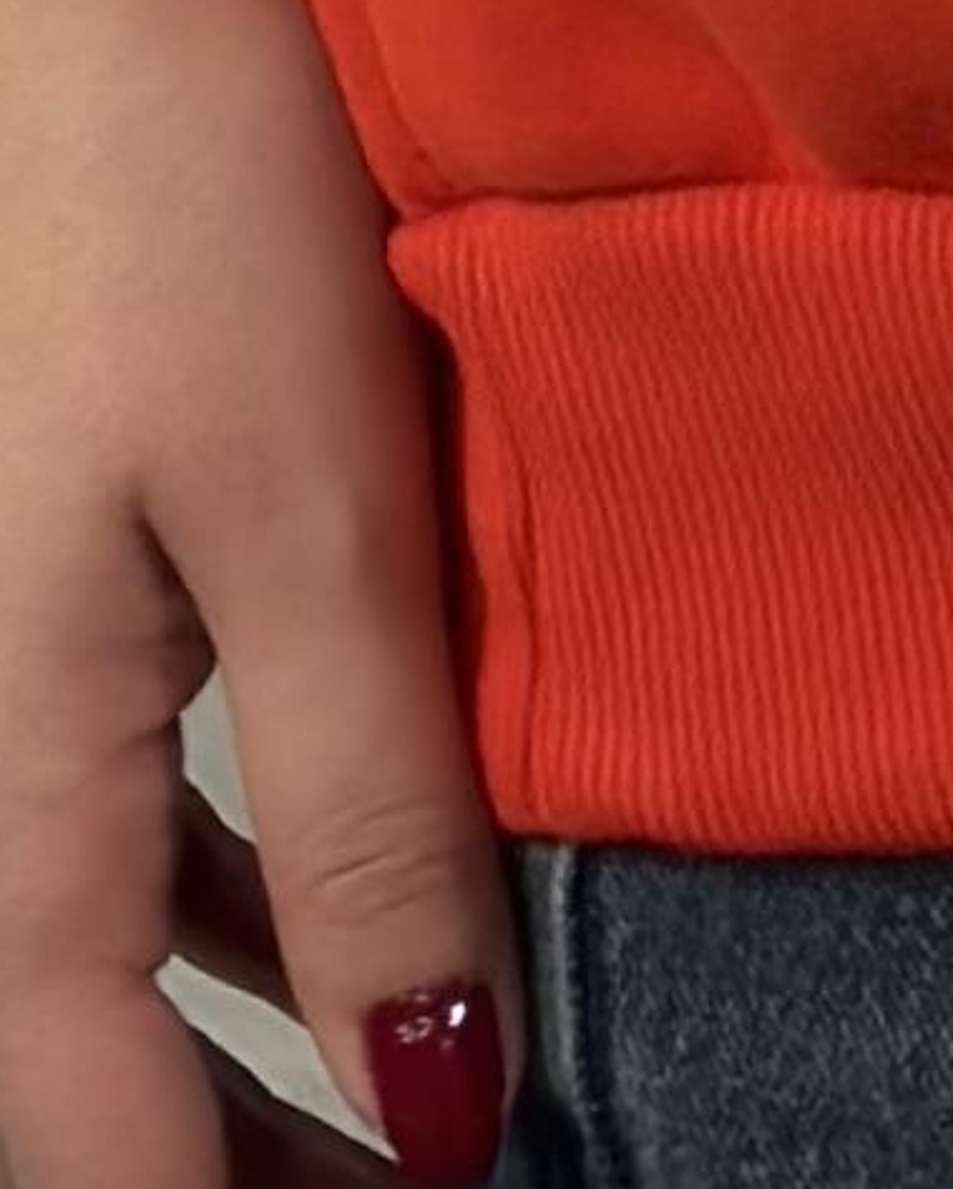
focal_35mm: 399
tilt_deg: -34.3
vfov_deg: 4.7
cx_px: 2298
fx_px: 14054
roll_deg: +7.2
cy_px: -2147
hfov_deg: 3.8
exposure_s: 1/100
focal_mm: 6.86
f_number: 1.78
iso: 125
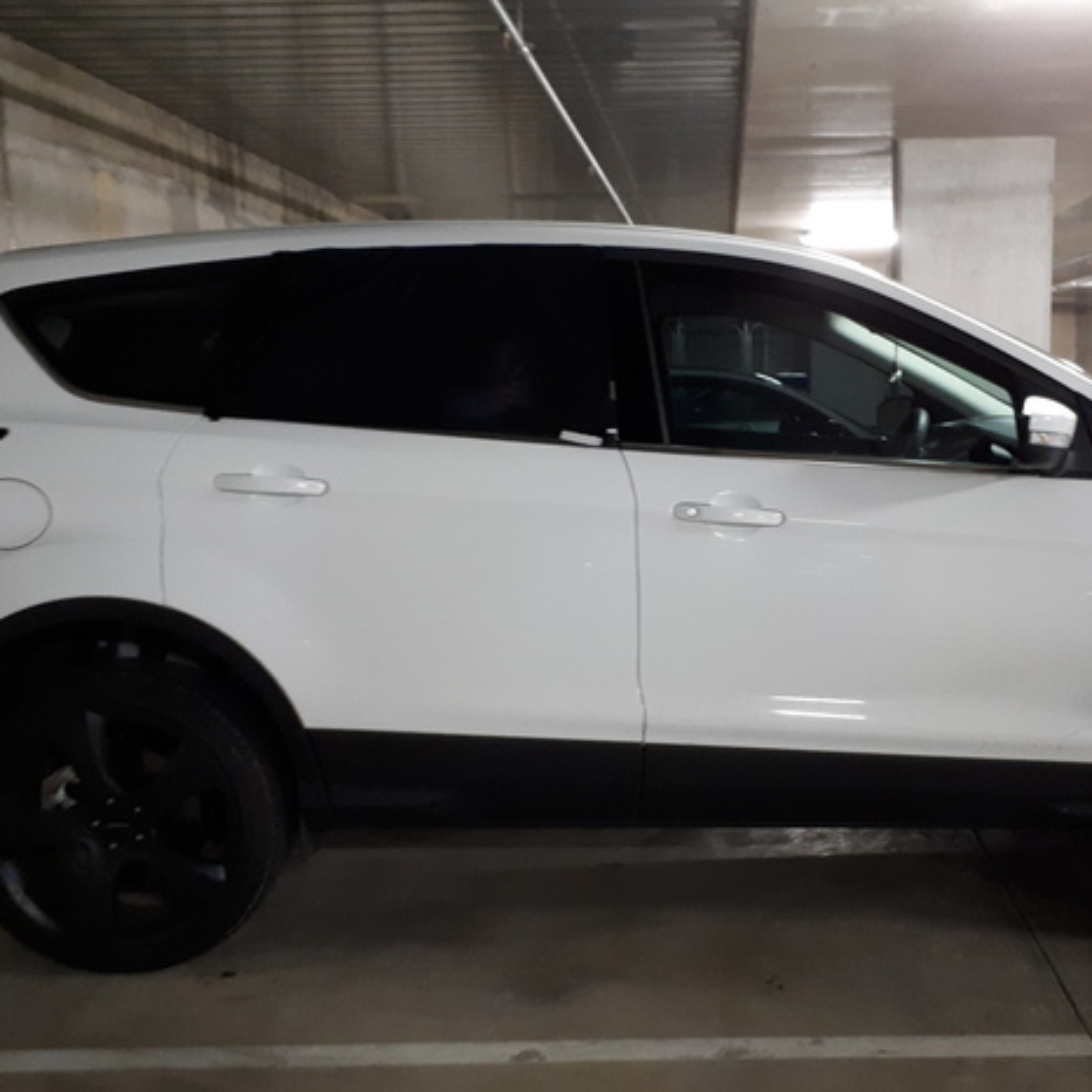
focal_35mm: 41
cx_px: 703
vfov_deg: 40.9
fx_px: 1463
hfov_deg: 40.5
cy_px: 588
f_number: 1.9
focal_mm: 3.6
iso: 320
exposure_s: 1/17
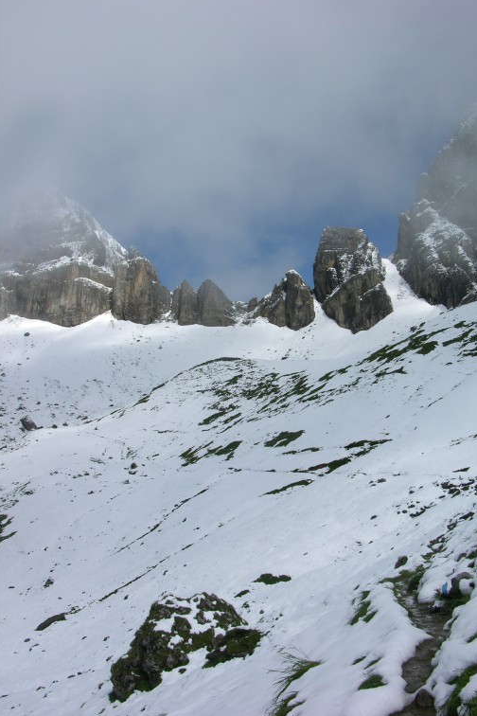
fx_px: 735
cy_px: 354
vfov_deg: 51.9
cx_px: 269
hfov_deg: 35.9
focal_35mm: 37
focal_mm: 8.9
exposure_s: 1/295
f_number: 8
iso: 50
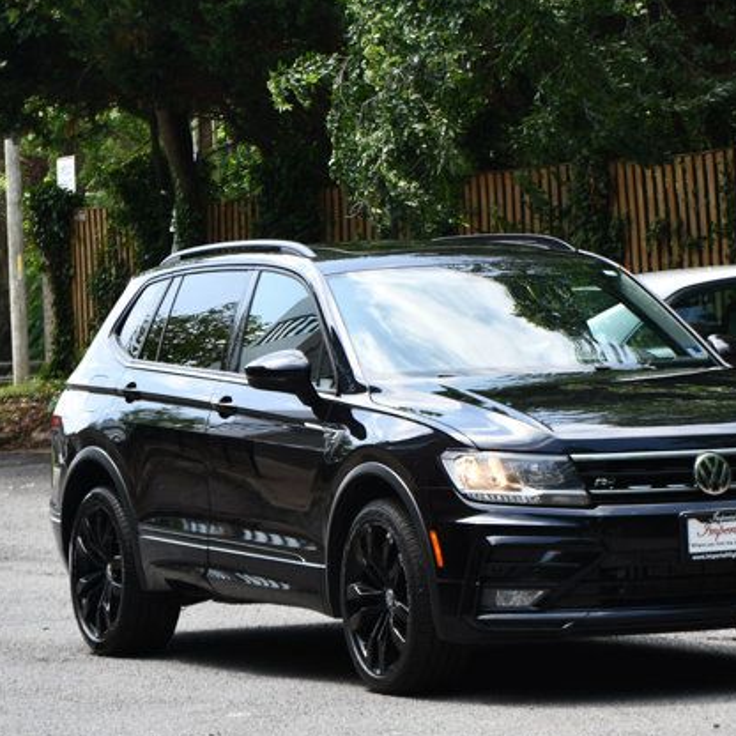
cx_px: 476
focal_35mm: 161
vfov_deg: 10.9
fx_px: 3873
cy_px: 372
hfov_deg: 10.8
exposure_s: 1/250
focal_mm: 82
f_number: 8
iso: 140
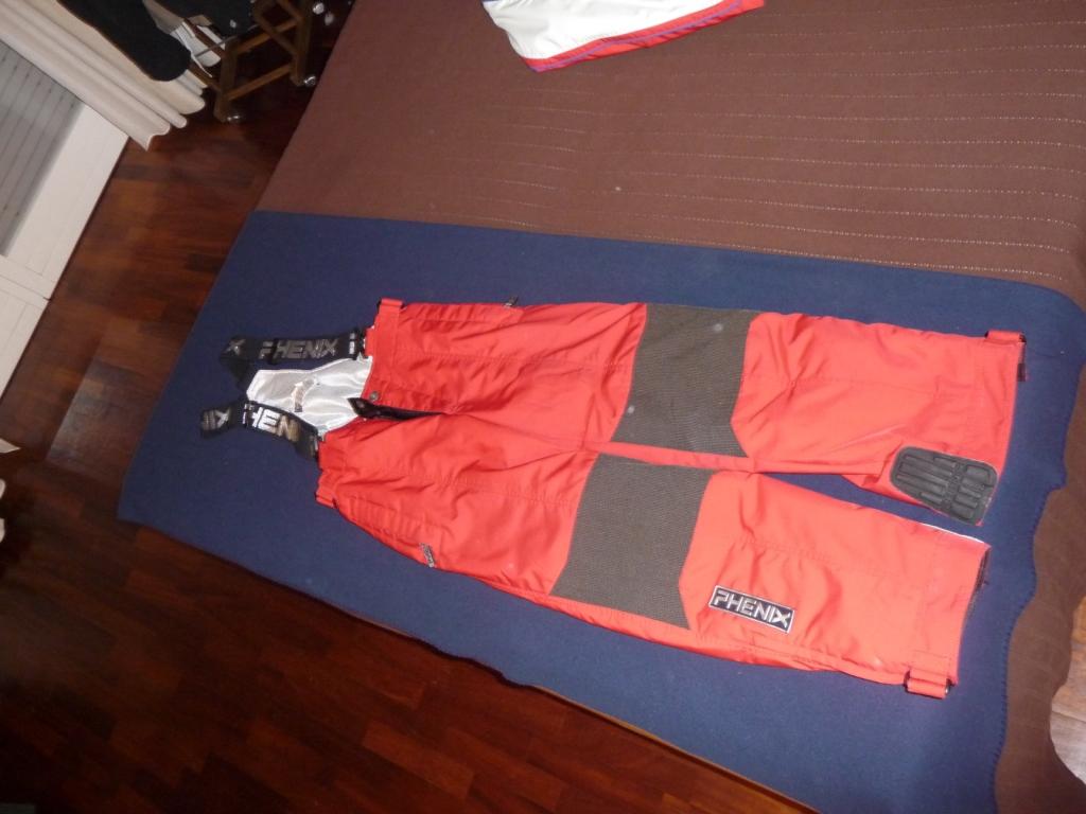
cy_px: 407
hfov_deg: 56.8
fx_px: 1004
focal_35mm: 32
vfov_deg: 44.2
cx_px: 543
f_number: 3.5
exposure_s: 1/30
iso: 400
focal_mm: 5.3
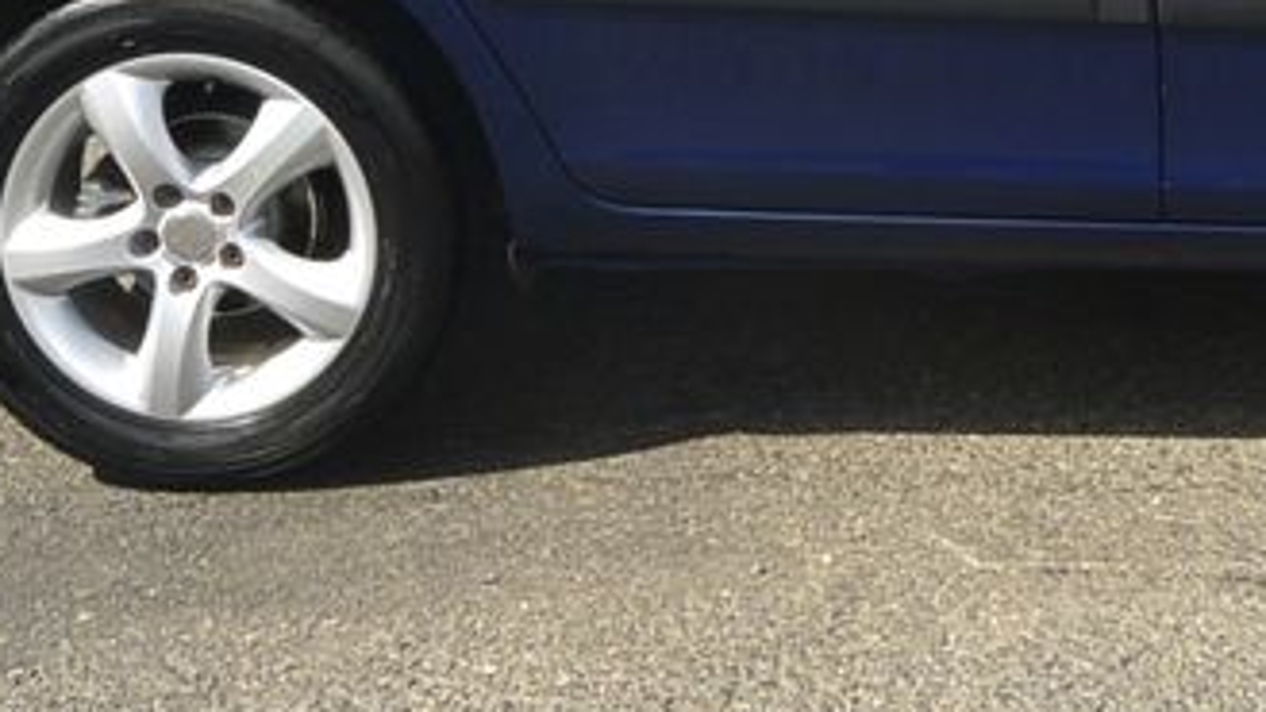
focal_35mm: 88
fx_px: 2954
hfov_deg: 23.1
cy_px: -510
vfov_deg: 12.7
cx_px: 1304
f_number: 8
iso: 160
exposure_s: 1/250
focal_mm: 10
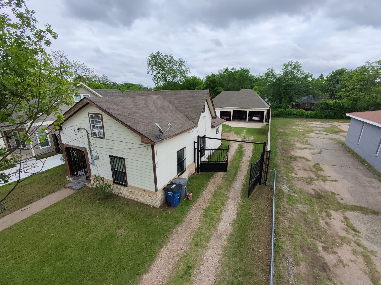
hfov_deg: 94.5
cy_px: 142
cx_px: 190
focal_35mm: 16
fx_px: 176
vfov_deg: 78.1
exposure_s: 1/1667
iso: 102
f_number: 2.55
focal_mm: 16
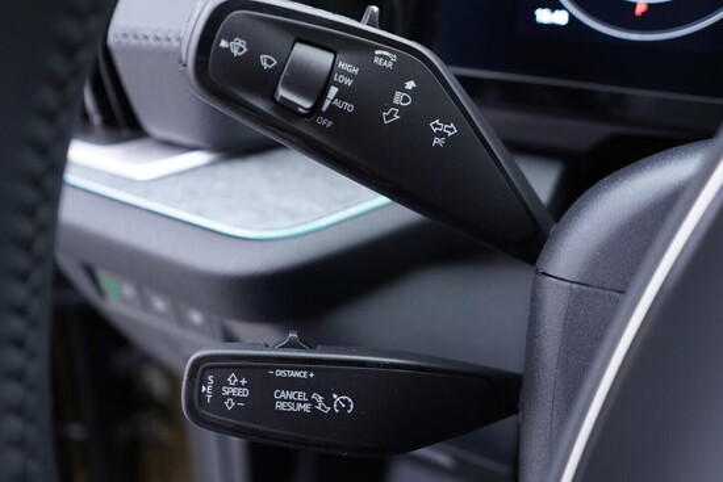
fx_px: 723
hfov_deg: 53.1
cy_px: 241
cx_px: 362
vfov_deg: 36.9
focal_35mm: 36
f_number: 2.8
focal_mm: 24
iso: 400
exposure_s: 1/40
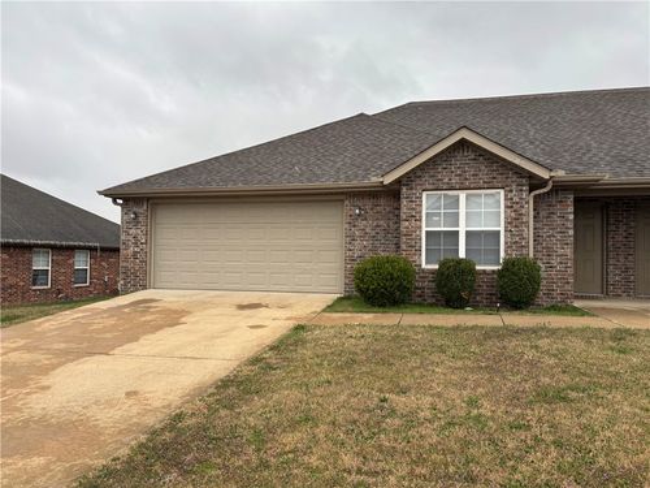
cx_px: 325
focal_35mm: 26
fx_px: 488
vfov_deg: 53.1
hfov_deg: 67.3
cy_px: 244
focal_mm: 5.96
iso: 50
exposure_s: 1/295
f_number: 1.6
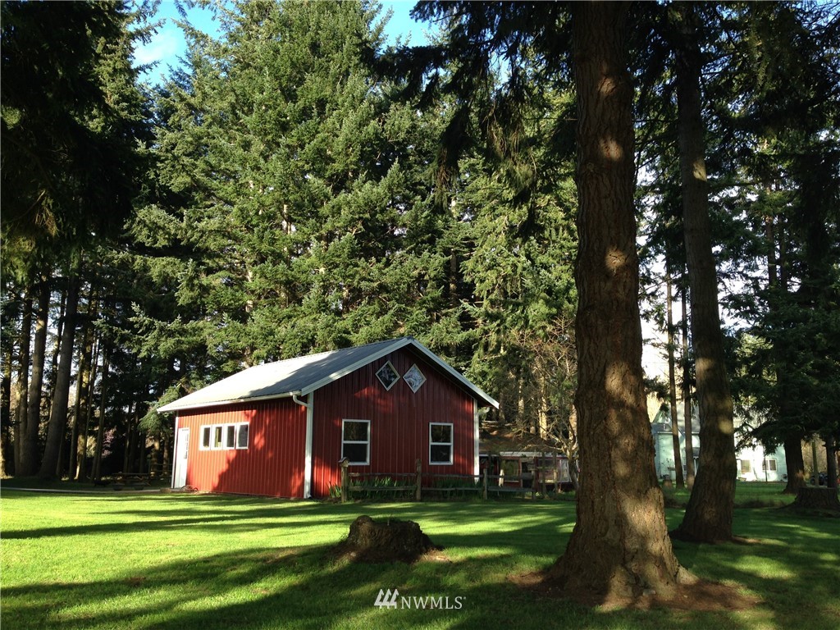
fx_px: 801
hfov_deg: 55.4
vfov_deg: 42.9
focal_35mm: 33
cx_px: 420
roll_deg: -0.2
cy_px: 315
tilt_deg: +10.0
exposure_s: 1/268
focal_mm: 4.12
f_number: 2.4
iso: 50
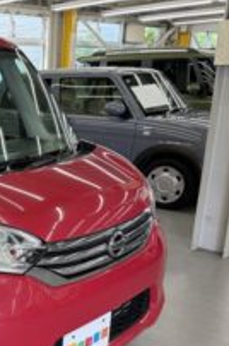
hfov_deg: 25.1
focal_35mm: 47
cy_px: 224
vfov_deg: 41.6
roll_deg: +1.7
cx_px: -60
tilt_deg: -15.8
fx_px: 450
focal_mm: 5.96
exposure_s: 1/100
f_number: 1.6
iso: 100
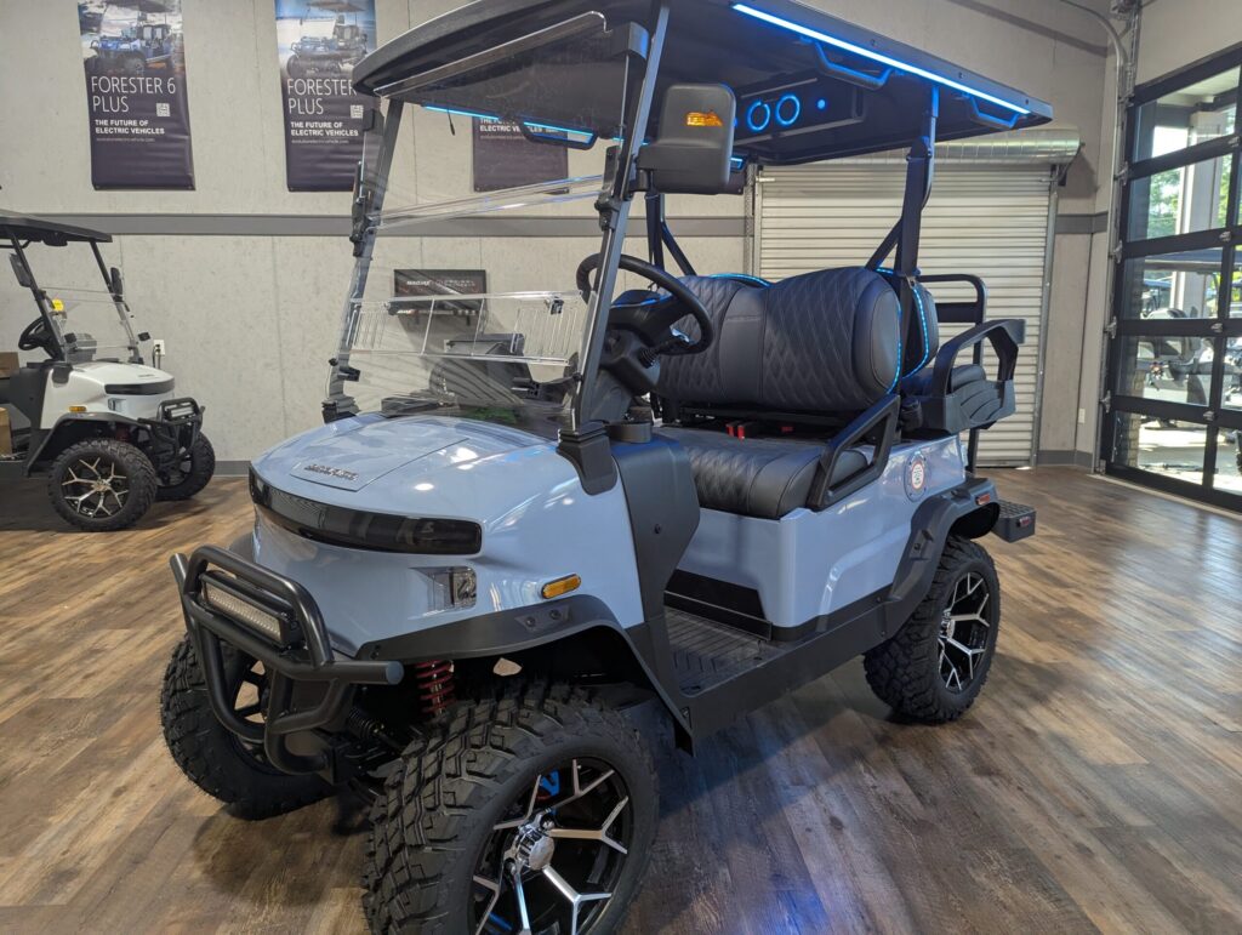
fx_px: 862
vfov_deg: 56.9
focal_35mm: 24
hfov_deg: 71.5
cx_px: 621
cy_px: 468
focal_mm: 6.81
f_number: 1.85
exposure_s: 1/277
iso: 502
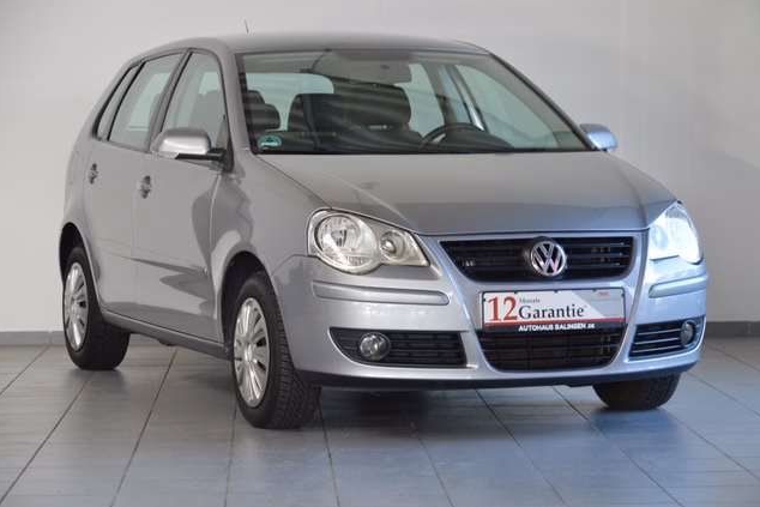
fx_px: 2555
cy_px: 253
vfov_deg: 11.3
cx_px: 380
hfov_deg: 16.9
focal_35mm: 121
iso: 560
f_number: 5.3
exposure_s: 1/60
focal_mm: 80
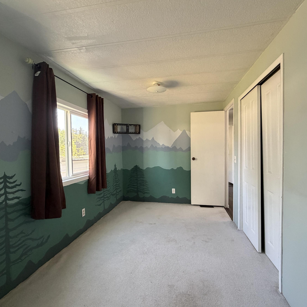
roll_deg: +1.0
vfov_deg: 84.0
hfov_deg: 84.0
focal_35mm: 17
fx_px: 171
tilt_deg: -1.6
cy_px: 155
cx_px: 155
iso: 320
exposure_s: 1/84
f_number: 2.2
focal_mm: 2.22
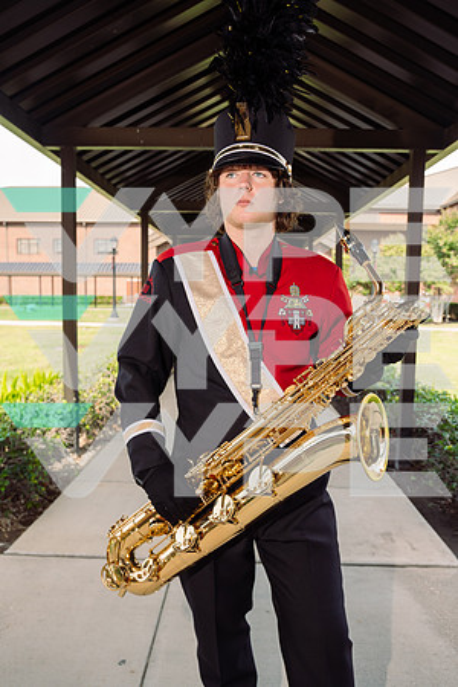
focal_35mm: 29
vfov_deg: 63.7
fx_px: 553
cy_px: 344
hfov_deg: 45.0
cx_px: 229
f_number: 5
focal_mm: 29
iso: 250
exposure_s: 1/250
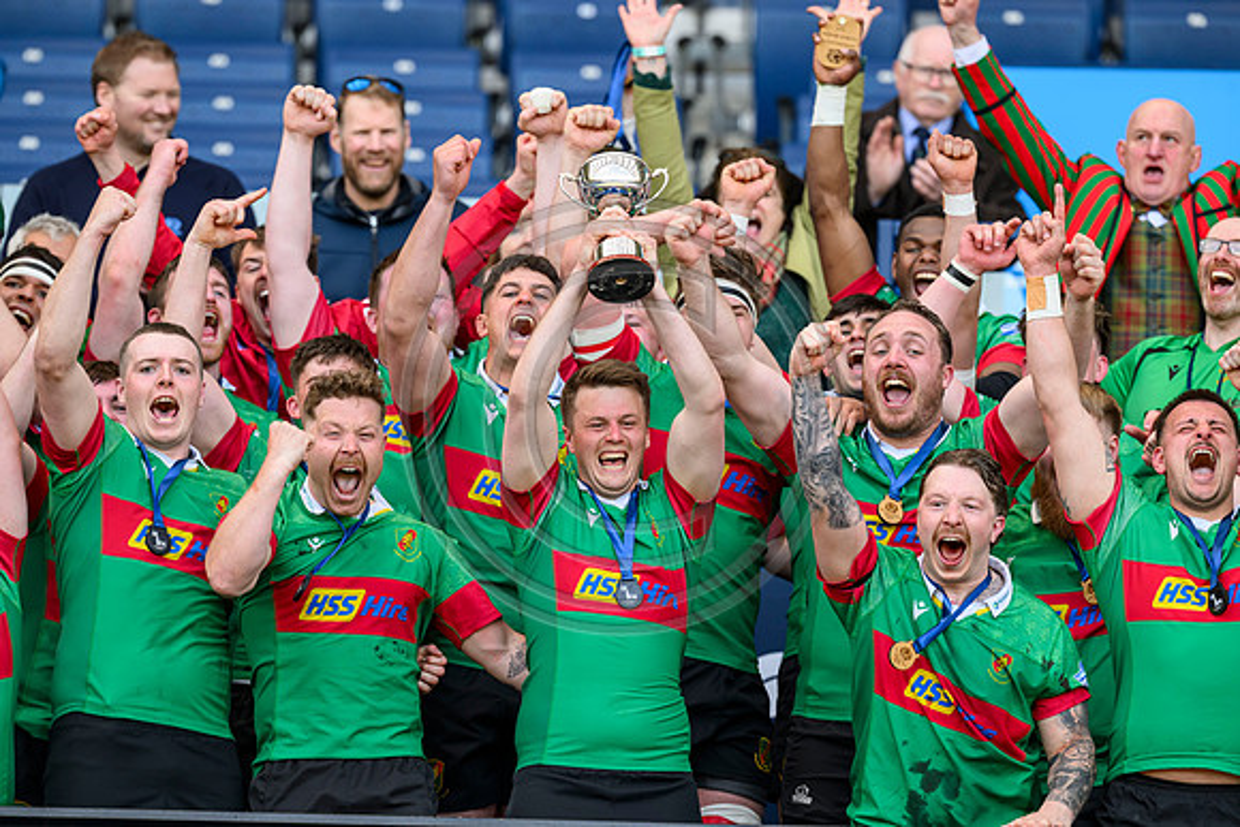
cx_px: 620
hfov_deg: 5.2
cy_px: 414
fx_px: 13780
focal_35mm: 400
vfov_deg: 3.4
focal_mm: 400
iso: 1000
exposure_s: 1/640
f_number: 4.5
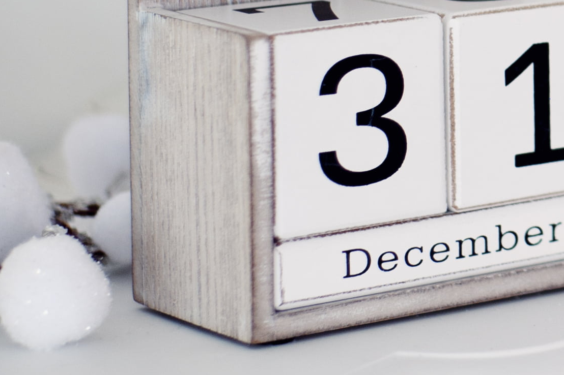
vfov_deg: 7.1
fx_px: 3007
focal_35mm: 192
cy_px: -100
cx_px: 869
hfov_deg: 10.3
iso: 200
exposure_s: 1/200
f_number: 2.2
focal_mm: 50
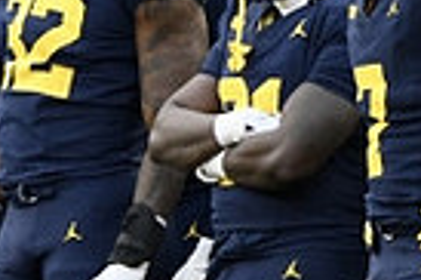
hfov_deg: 0.8
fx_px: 29633
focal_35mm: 2537
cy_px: 175
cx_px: -421
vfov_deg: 0.5
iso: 2500
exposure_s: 1/1000
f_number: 5.6
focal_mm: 400
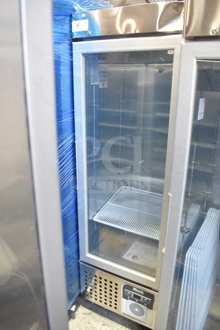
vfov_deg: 67.4
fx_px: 247
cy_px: 165
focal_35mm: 27
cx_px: 110
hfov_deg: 47.9
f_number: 3.5
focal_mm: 18
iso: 450
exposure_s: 1/30
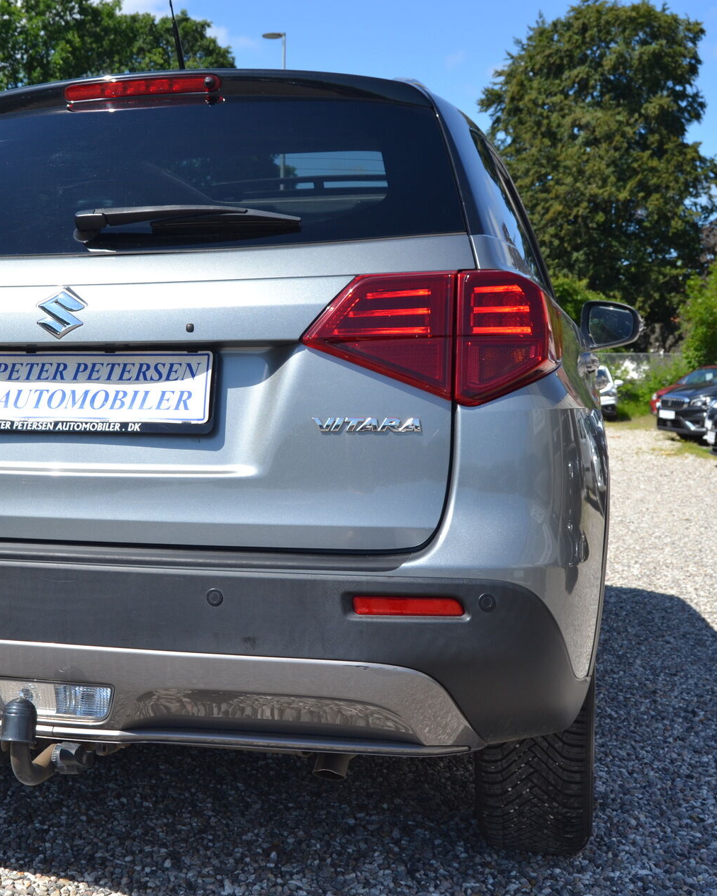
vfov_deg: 39.5
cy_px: 450
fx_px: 1247
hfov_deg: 31.6
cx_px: 190
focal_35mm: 47
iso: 100
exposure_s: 1/250
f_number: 8
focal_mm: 22
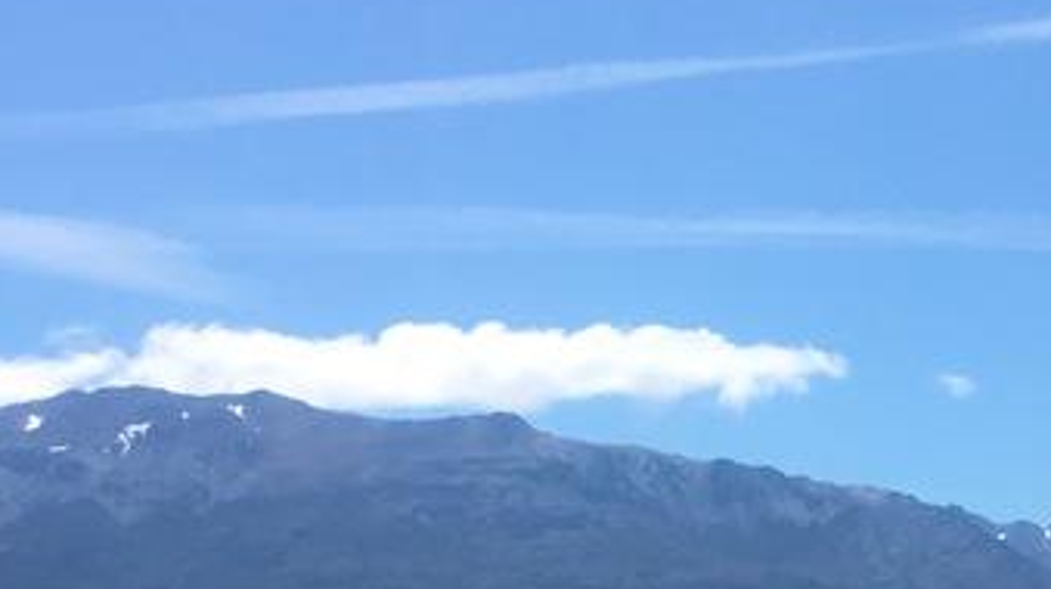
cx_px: 884
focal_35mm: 112
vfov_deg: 10.4
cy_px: 905
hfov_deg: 18.9
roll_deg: -0.6
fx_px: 3119
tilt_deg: -2.4
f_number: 2.2
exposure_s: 1/2653
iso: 25
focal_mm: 4.15
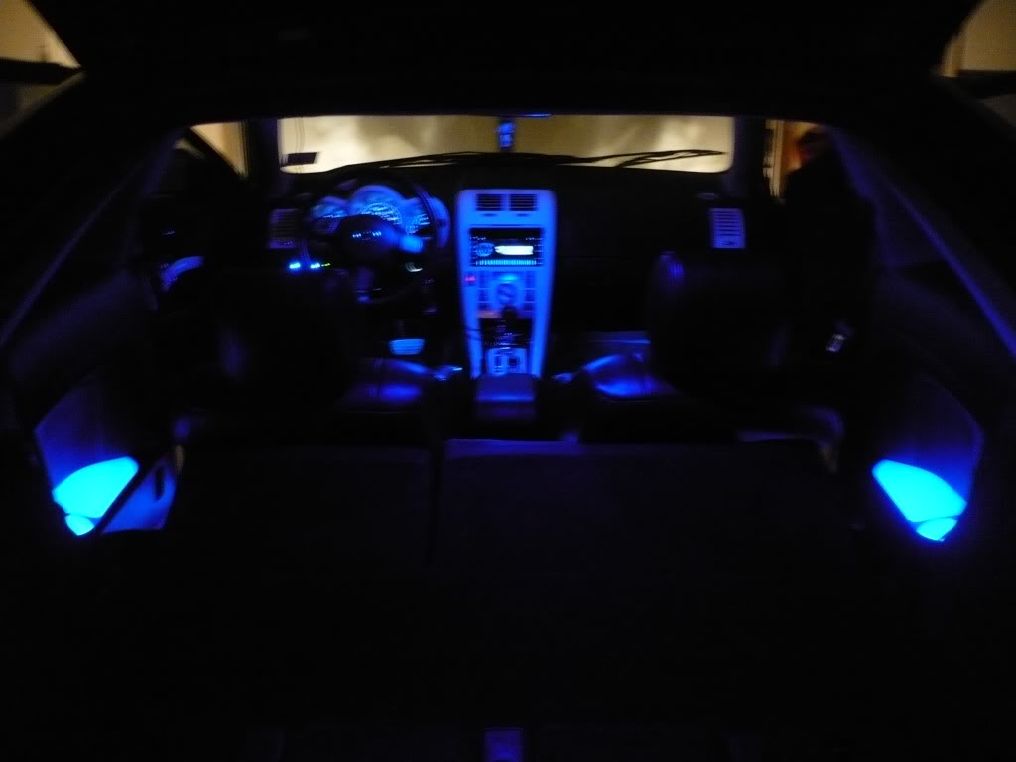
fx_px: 1027
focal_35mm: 35
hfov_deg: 52.6
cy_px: 381
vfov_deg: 40.7
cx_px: 508
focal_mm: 5.8
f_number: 2.8
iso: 400
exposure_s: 1/4
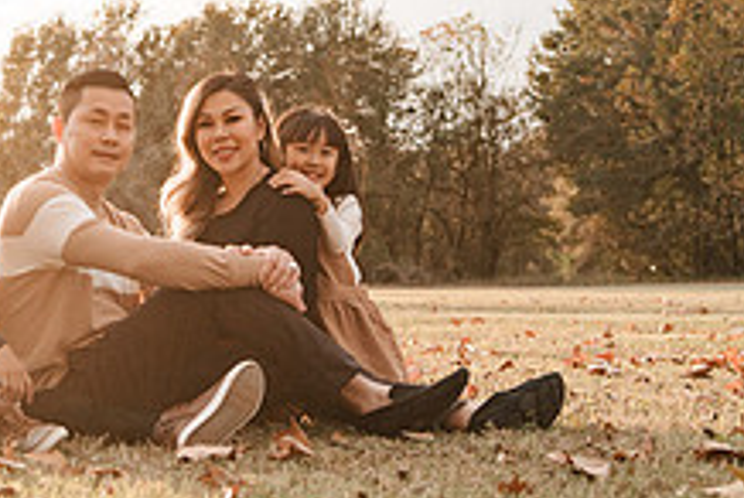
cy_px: -60
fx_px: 1925
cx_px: 177
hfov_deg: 21.7
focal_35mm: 93
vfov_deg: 14.4
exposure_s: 1/1600
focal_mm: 35
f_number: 4
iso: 320
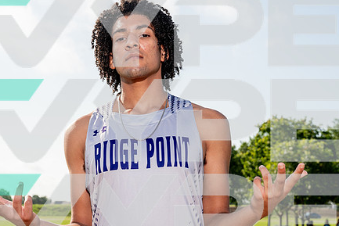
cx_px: 161
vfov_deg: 18.2
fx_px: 706
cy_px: 121
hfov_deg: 27.0
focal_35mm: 75
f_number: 8
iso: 100
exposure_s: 1/250
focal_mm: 56
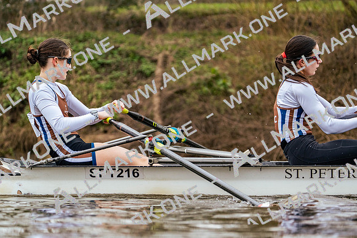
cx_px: 178
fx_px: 1984
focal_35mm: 200
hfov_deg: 10.3
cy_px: 119
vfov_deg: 6.9
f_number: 6.3
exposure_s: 1/2000
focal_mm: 200
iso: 2000
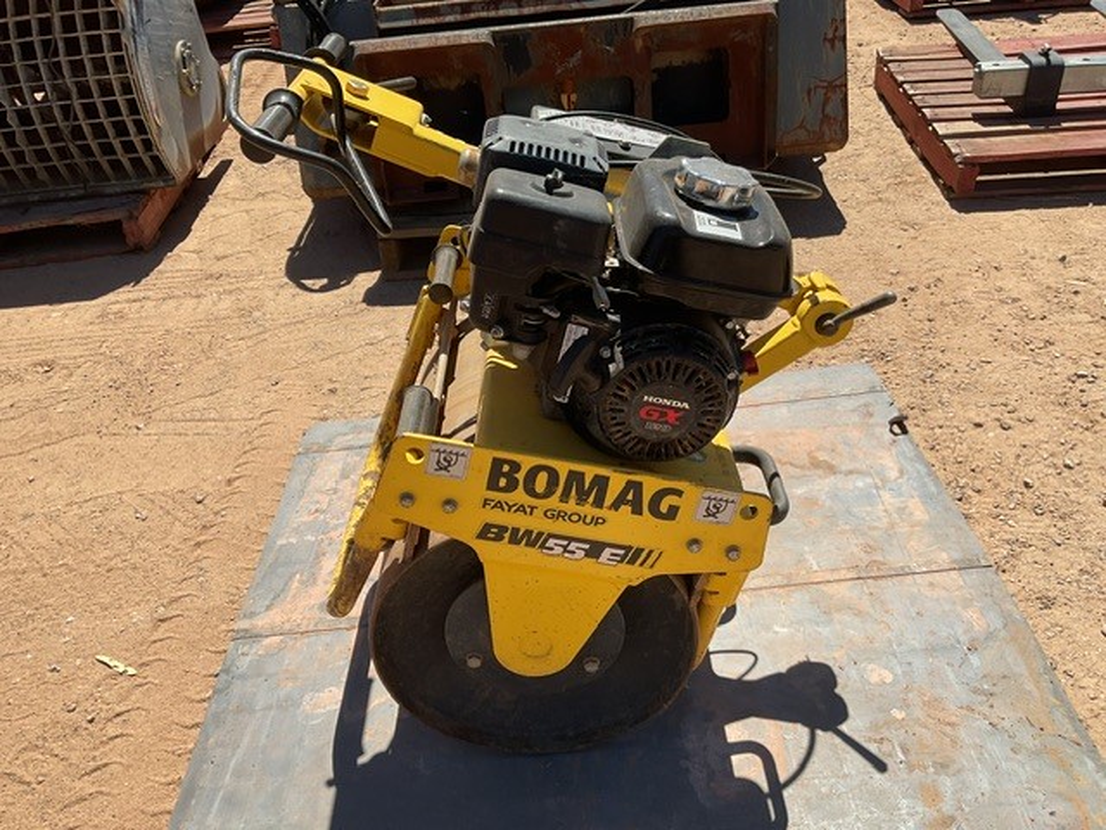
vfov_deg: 48.2
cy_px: 415
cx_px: 553
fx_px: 927
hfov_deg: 61.7
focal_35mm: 29
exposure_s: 1/2427
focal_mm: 3
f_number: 1.8
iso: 16
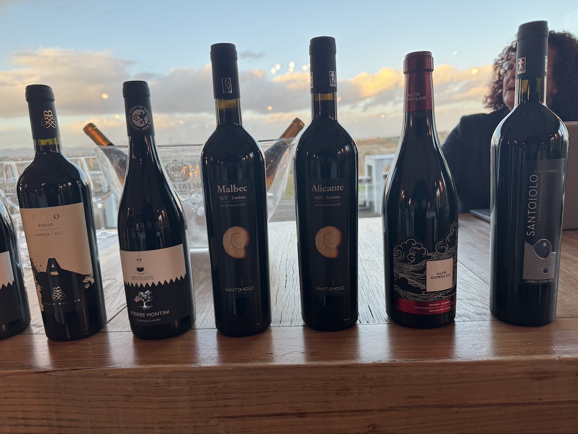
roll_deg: +3.7
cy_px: 217
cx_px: 289
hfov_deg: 71.6
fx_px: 401
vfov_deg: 56.8
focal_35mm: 24
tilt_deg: -10.5
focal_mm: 6.76
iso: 80
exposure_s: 1/100
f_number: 1.78
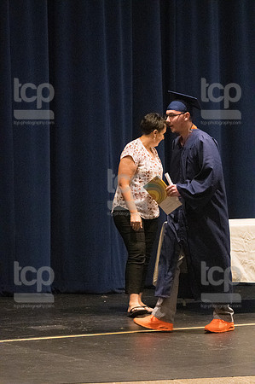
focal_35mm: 195
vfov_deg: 10.6
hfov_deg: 7.0
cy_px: 192
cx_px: 128
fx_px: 2077
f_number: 4.5
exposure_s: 1/250
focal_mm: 130
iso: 8000
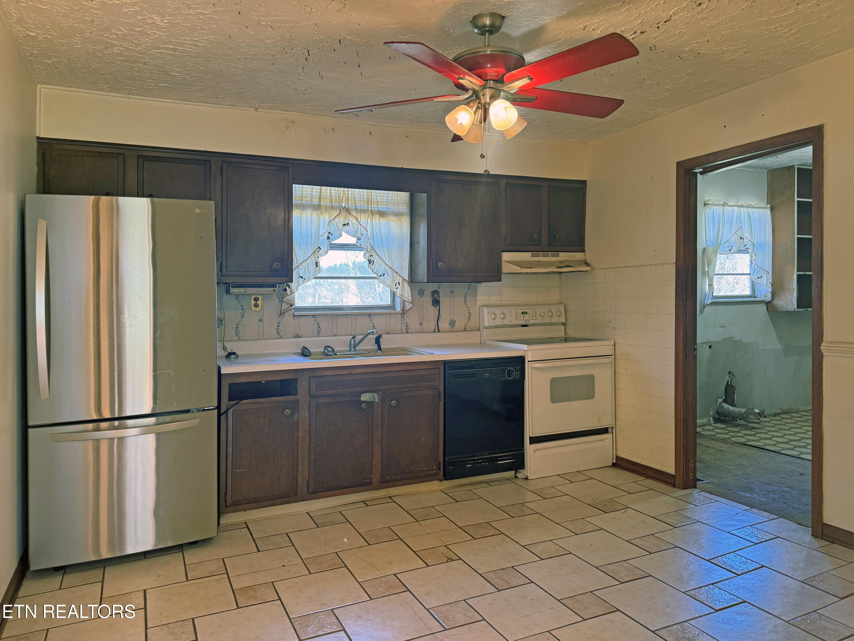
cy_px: 320
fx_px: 592
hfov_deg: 71.6
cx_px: 427
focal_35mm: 24
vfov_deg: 56.8
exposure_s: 1/60
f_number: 1.78
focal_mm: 6.76
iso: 125
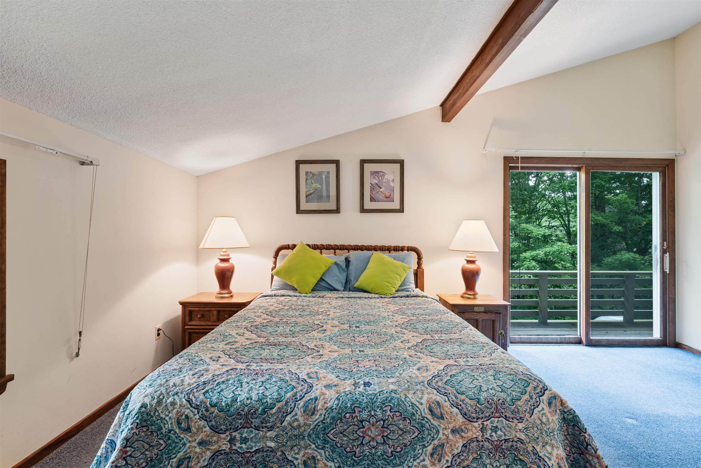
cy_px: 234
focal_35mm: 15
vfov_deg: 77.4
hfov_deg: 100.4
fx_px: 292
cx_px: 350
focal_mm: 15
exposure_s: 6
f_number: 11
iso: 200
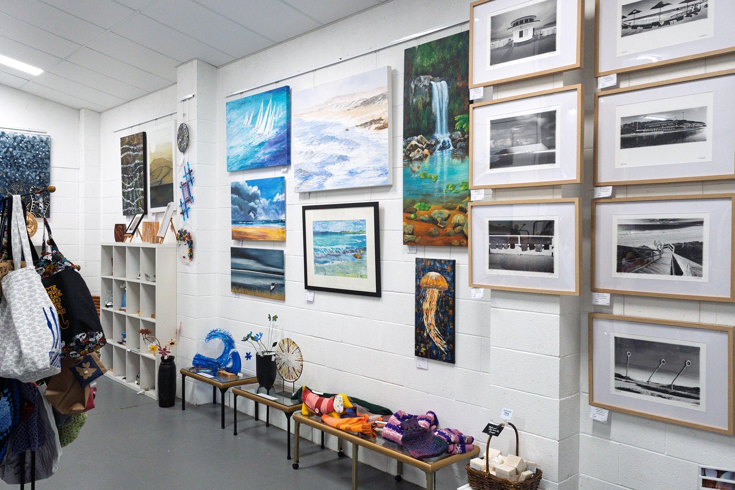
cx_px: 368
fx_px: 612
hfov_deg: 61.9
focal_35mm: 30
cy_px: 245
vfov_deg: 43.6
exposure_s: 1/60
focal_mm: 20
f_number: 5.6
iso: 1000
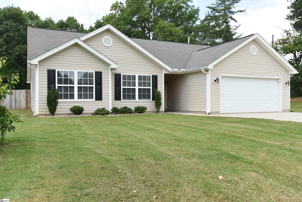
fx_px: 260
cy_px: 101
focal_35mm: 31
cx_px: 151
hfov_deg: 60.3
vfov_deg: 42.4
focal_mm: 31
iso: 1250
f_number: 6.3
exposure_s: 1/2500
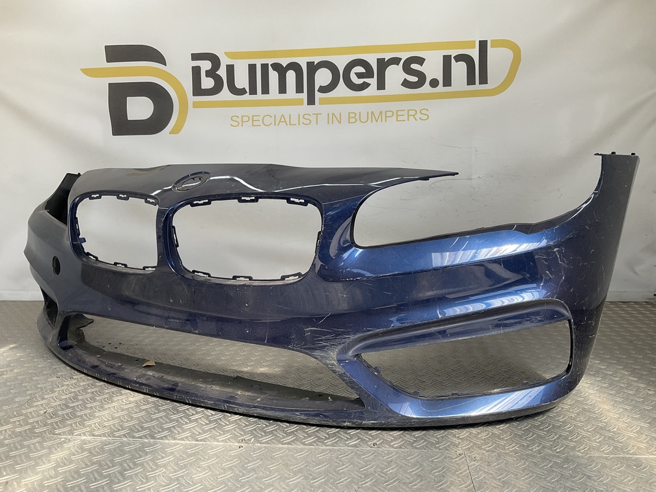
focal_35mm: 29
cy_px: 246
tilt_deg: -9.7
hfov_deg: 61.7
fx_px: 550
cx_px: 328
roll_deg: -0.6
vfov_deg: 48.2
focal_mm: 3
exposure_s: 1/331
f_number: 1.8
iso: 16
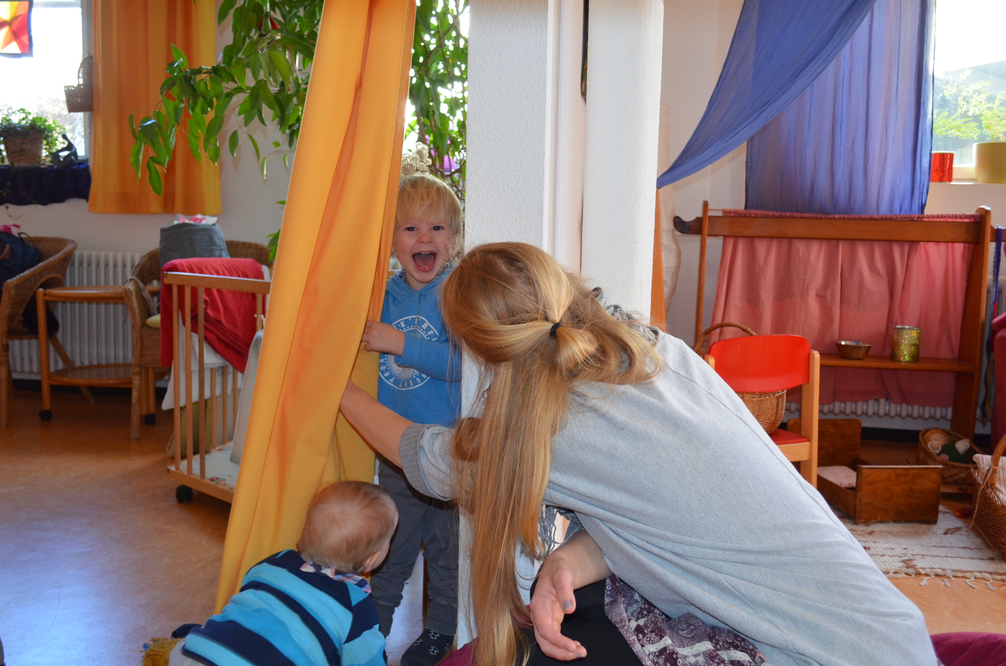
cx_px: 503
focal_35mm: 33
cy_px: 333
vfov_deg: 39.8
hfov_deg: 57.3
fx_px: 920
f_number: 4
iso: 720
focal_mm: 22
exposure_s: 1/60
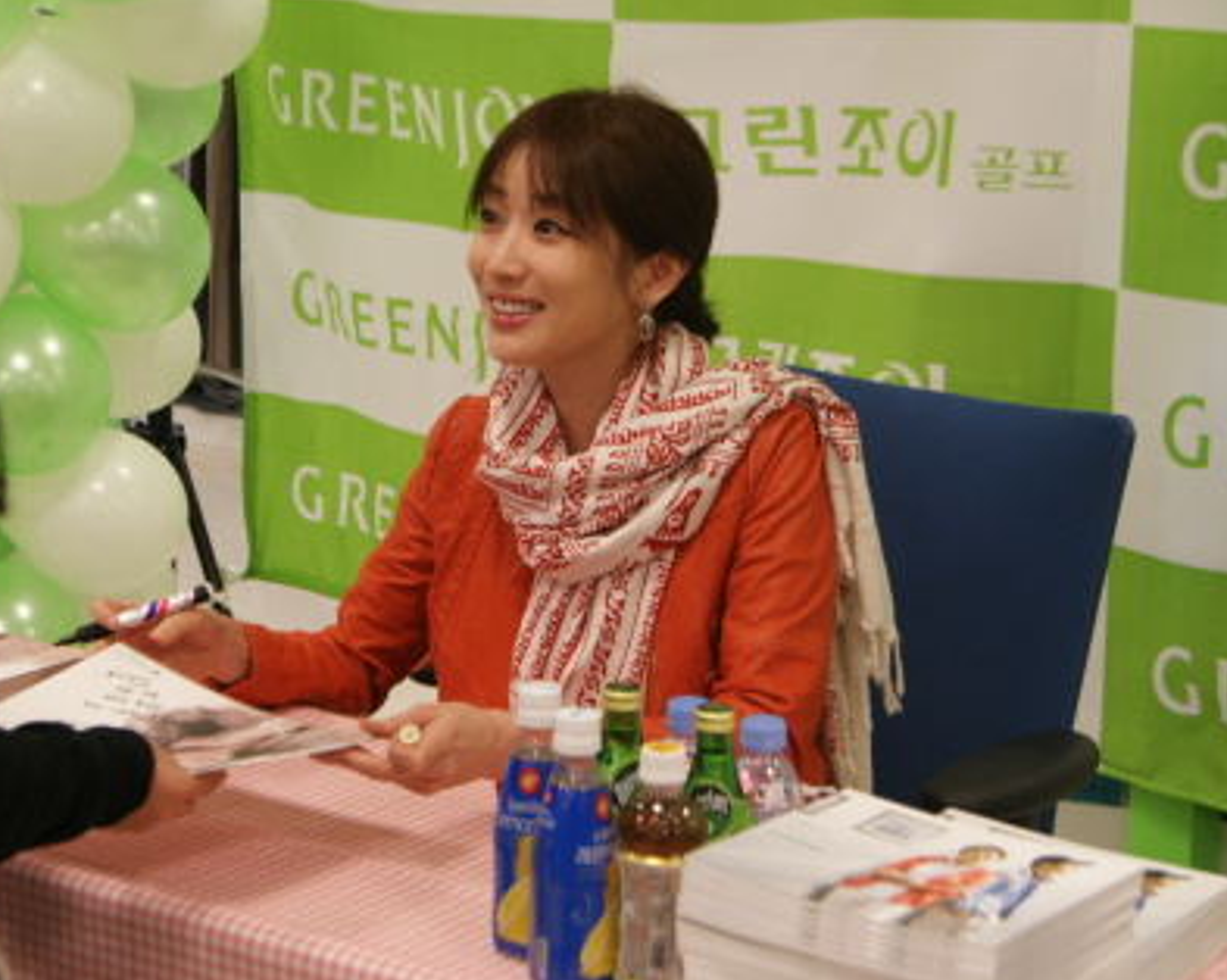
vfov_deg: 19.0
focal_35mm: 81
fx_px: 2925
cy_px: 463
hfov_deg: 23.7
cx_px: 540
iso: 400
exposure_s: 1/50
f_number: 5.6
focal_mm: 45
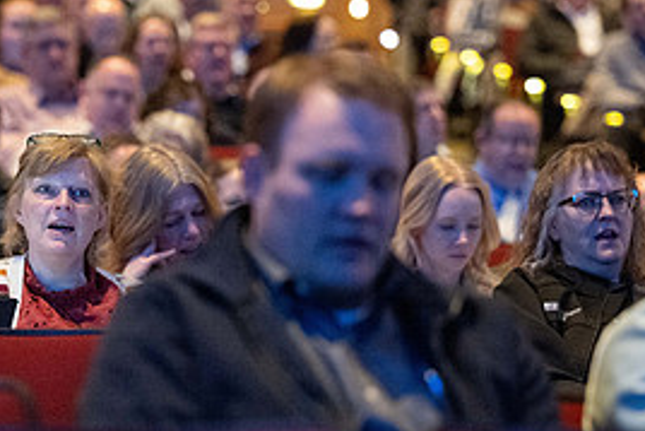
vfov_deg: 5.3
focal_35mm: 260
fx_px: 4661
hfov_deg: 7.9
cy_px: 271
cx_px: 212
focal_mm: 120
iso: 10000
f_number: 2.8
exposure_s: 1/60
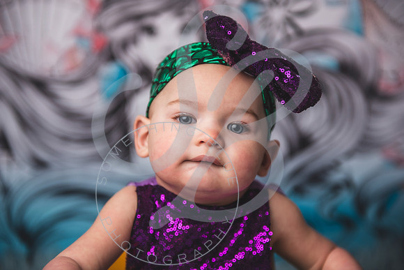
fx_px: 696
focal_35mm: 62
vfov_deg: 21.9
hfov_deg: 32.4
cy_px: 135
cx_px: 202
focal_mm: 62
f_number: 2.8
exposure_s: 1/160
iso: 100
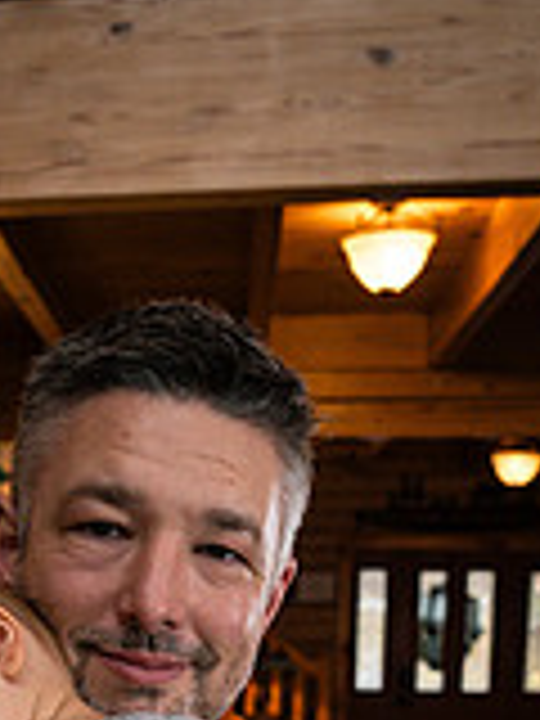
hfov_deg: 21.9
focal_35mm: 65
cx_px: 22
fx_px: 1352
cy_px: 927
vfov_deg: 25.7
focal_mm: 24
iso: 800
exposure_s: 1/250
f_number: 4.5
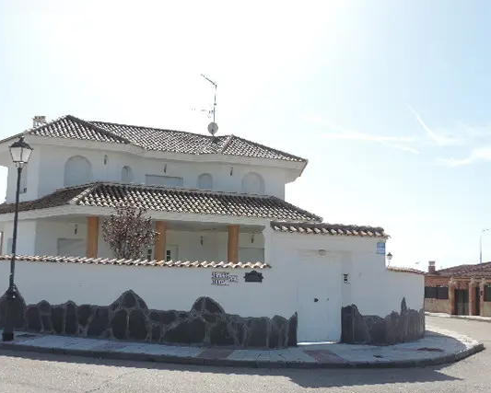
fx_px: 596
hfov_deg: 44.7
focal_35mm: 41
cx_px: 211
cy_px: 206
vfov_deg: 36.5
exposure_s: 1/1000
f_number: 3.3
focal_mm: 6.2
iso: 80
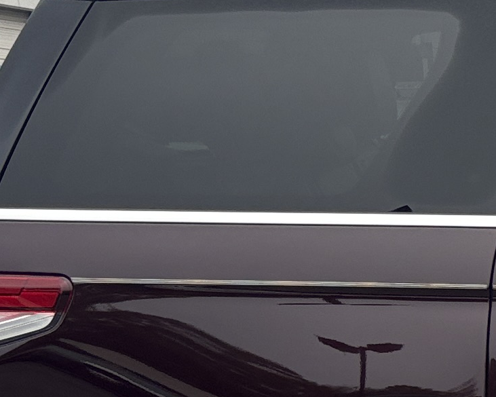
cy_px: 437
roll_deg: +2.2
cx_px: 1128
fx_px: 2055
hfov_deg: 11.7
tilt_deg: -5.3
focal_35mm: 140
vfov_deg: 10.9
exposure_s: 1/488
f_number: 1.6
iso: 50
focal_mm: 5.96
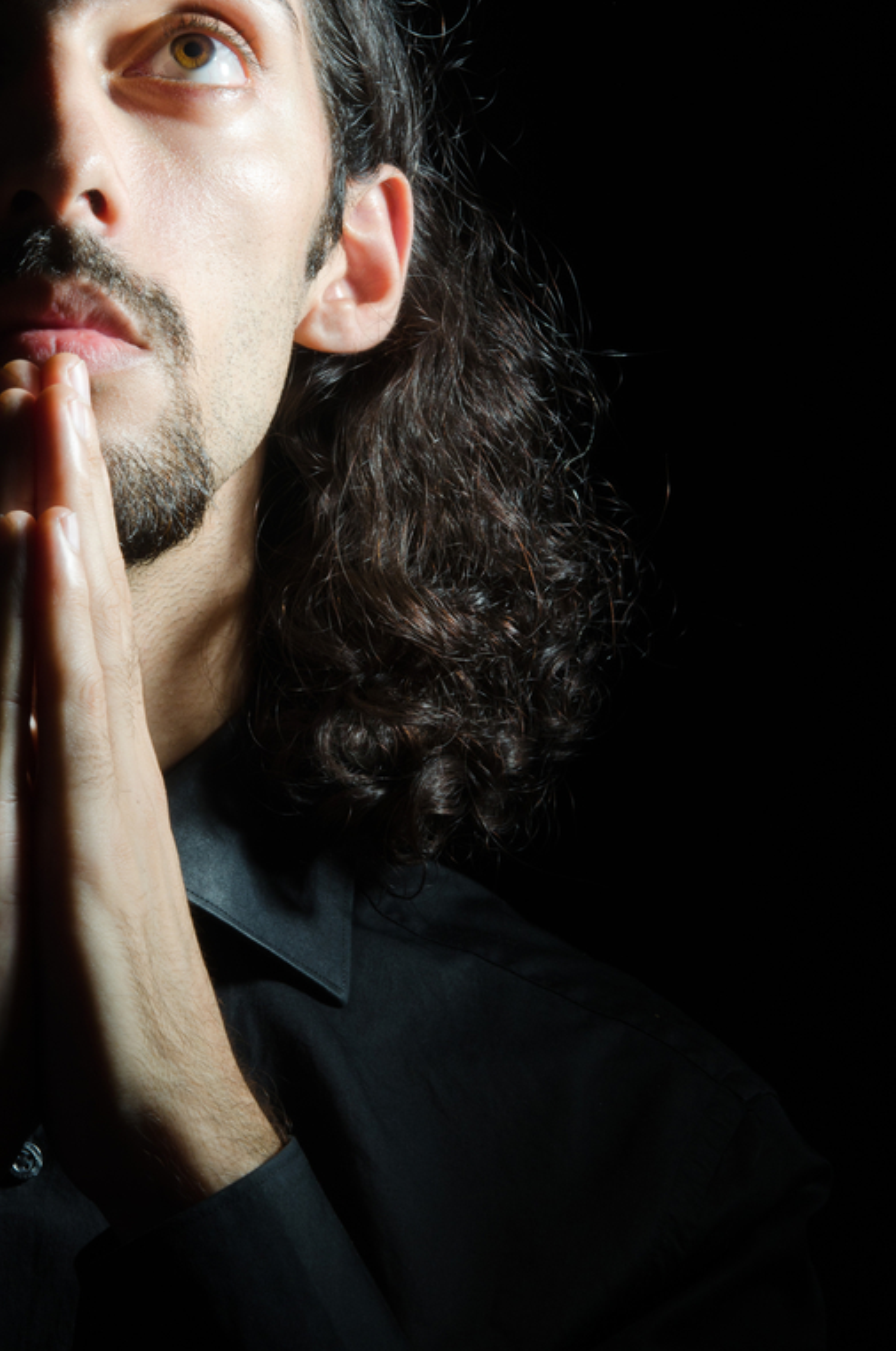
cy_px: 508
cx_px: 364
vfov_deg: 16.8
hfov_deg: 11.2
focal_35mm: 122
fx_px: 4573
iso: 100
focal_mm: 62
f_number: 16
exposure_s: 1/200
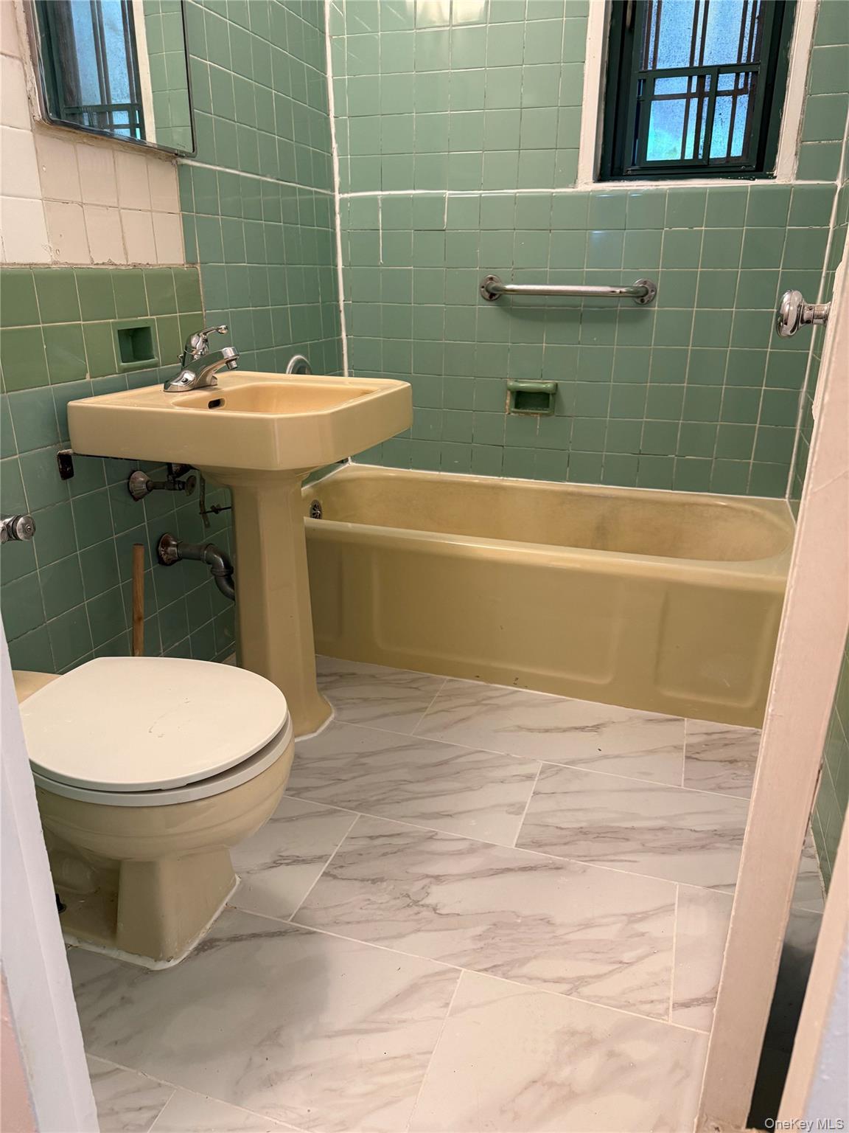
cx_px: 424
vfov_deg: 71.6
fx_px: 785
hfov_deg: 56.8
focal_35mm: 24
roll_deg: +0.1
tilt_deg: -19.2
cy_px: 566
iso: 250
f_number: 1.78
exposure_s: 1/60
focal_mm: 6.76
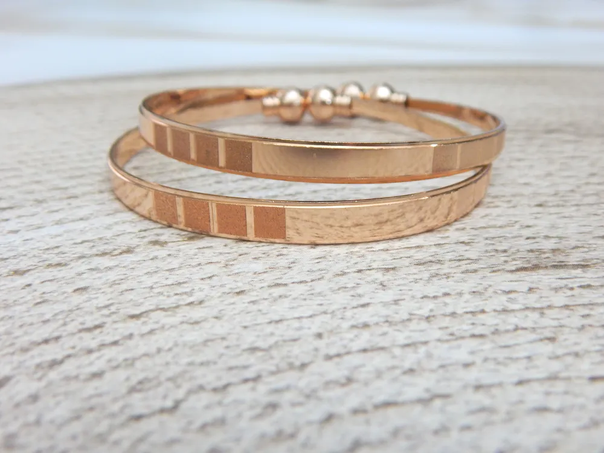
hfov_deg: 49.0
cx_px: 302
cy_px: 226
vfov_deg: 37.7
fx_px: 663
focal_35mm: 38
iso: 250
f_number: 3.4
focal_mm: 6.8
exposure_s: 1/30
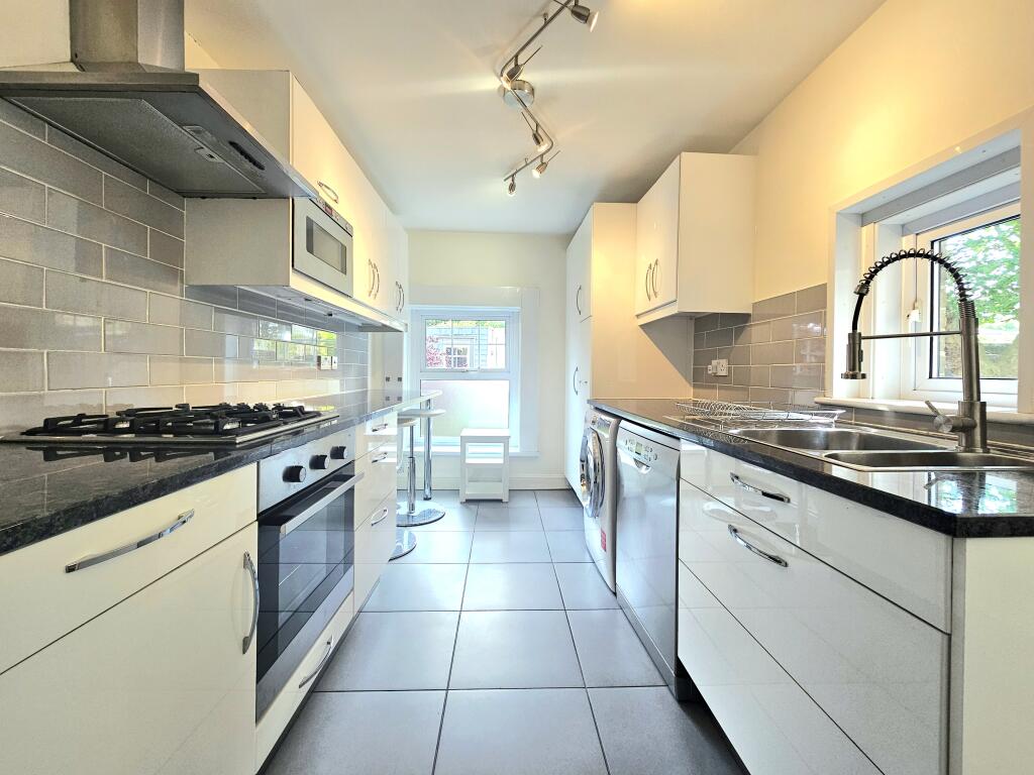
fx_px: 388
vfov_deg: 89.9
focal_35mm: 13
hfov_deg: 106.2
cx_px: 517
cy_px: 388
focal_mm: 2.2
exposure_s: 1/60.2
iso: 80
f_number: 2.2
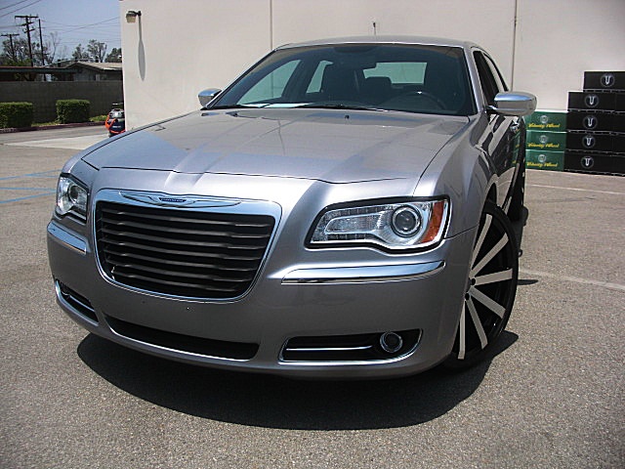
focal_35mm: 36
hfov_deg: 51.4
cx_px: 312
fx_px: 650
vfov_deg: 39.7
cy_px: 234
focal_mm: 6.3
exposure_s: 1/200
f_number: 7.9
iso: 50
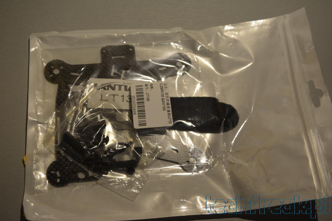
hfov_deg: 47.9
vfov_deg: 33.0
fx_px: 374
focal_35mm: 40
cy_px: 110
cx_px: 166
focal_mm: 27
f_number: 5.6
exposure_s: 1/125
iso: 400
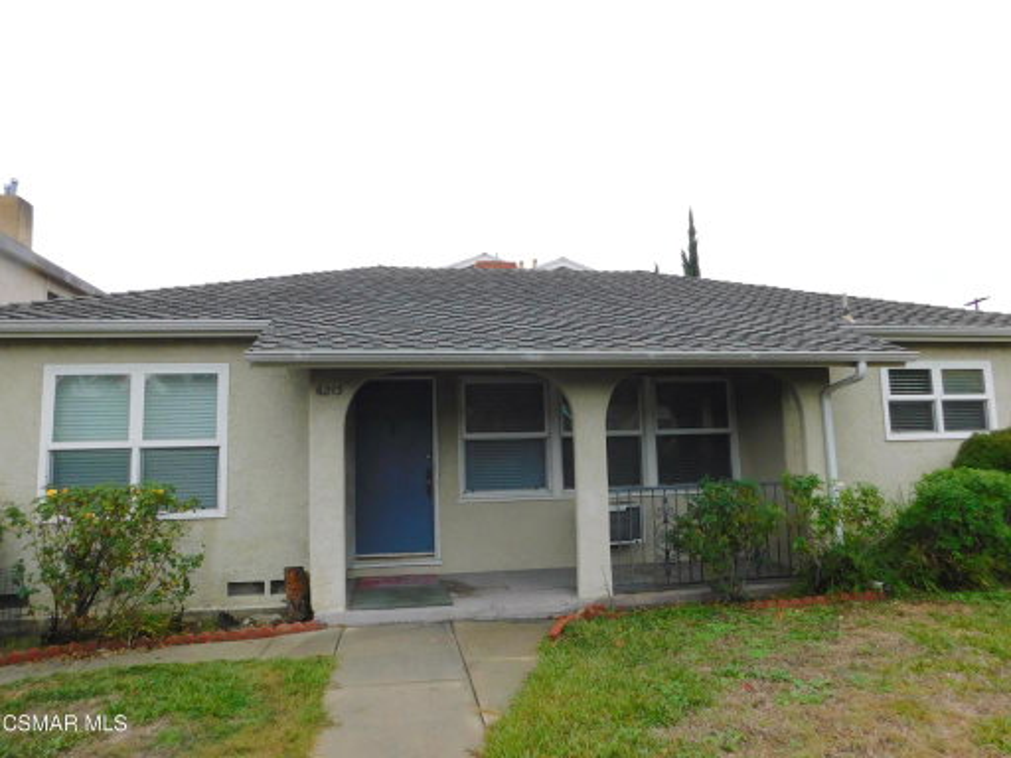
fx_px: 672
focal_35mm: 23
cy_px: 379
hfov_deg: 73.9
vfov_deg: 58.9
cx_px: 506
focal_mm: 4
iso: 125
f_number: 3
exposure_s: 1/400
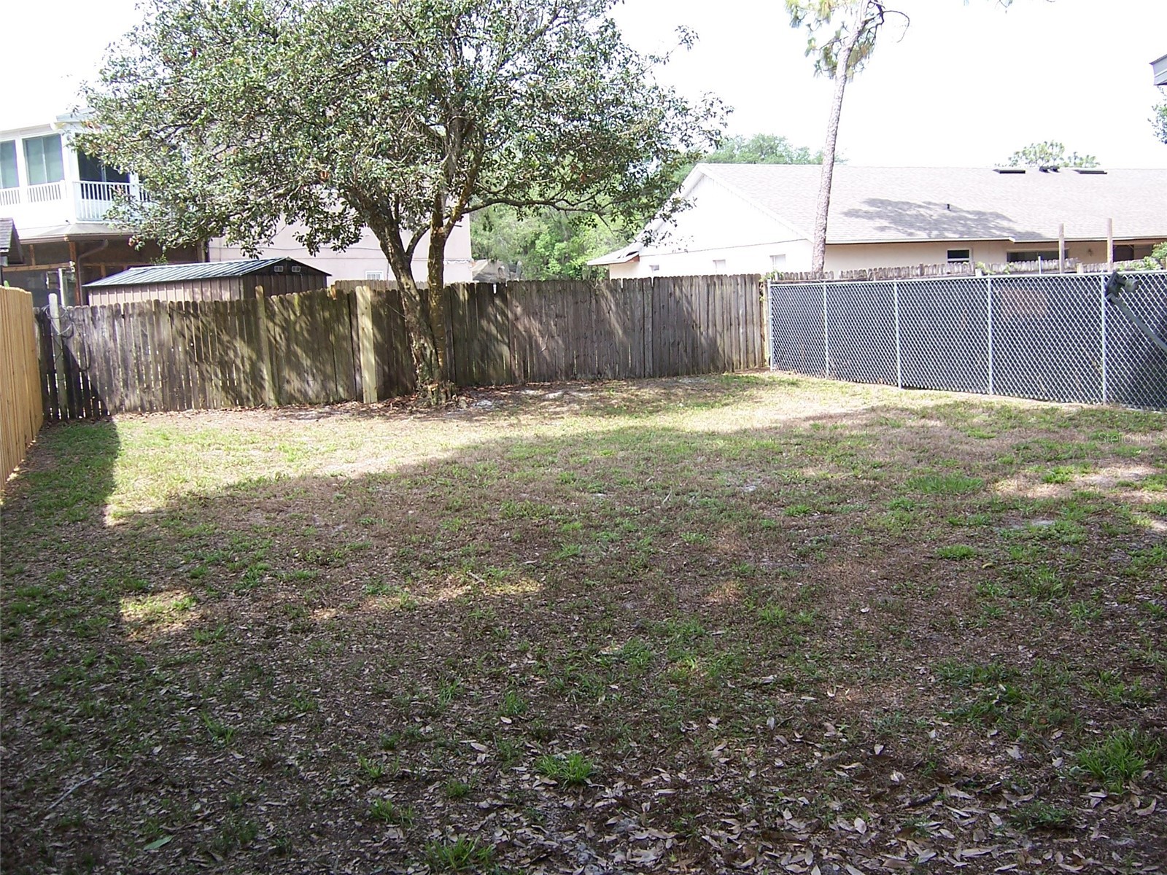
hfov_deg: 55.4
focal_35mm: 33
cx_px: 584
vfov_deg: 42.9
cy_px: 438
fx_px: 1113
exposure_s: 1/250
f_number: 3.4
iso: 80
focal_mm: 5.5
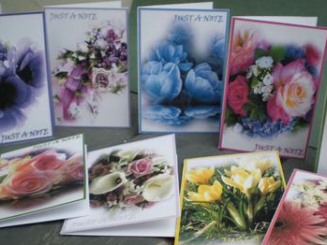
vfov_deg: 29.6
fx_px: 463
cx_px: 183
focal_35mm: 49
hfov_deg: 38.8
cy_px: 142
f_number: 3.1
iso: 84
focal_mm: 6.3
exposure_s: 1/62
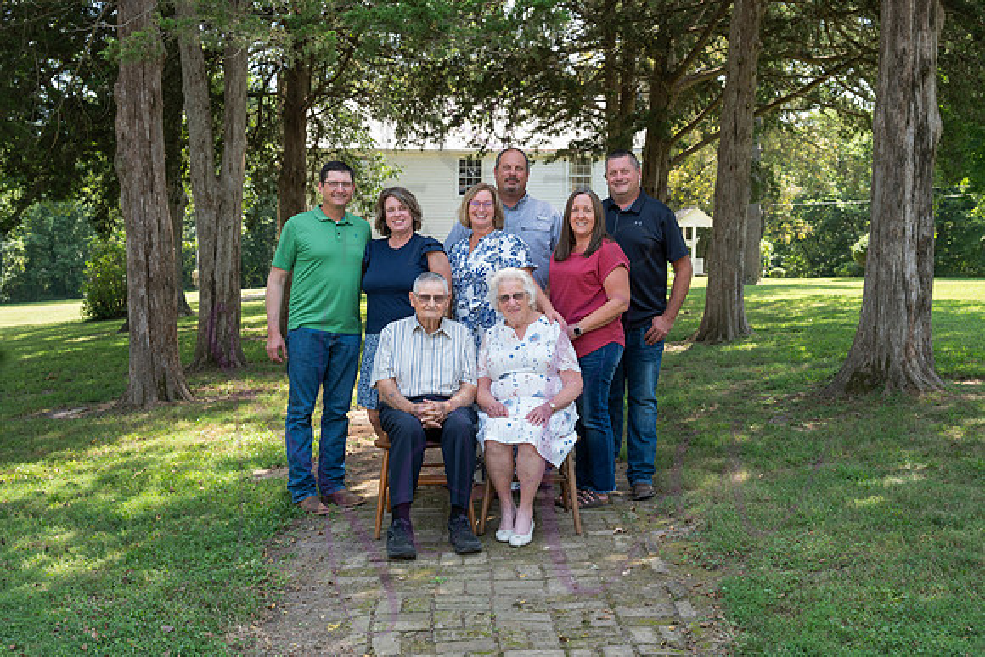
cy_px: 328
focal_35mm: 39
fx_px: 1067
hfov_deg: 49.5
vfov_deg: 34.2
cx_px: 492
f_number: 5.6
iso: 400
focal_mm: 39
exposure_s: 1/200
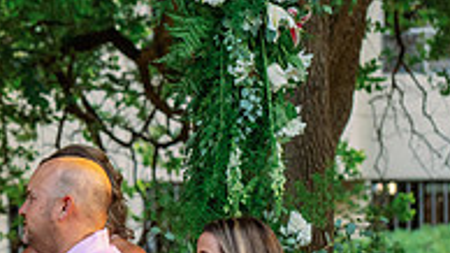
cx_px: -199
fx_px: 4115
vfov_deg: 3.5
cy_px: 261
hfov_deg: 6.2
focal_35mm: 345
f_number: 3.5
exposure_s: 1/200
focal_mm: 110
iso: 640
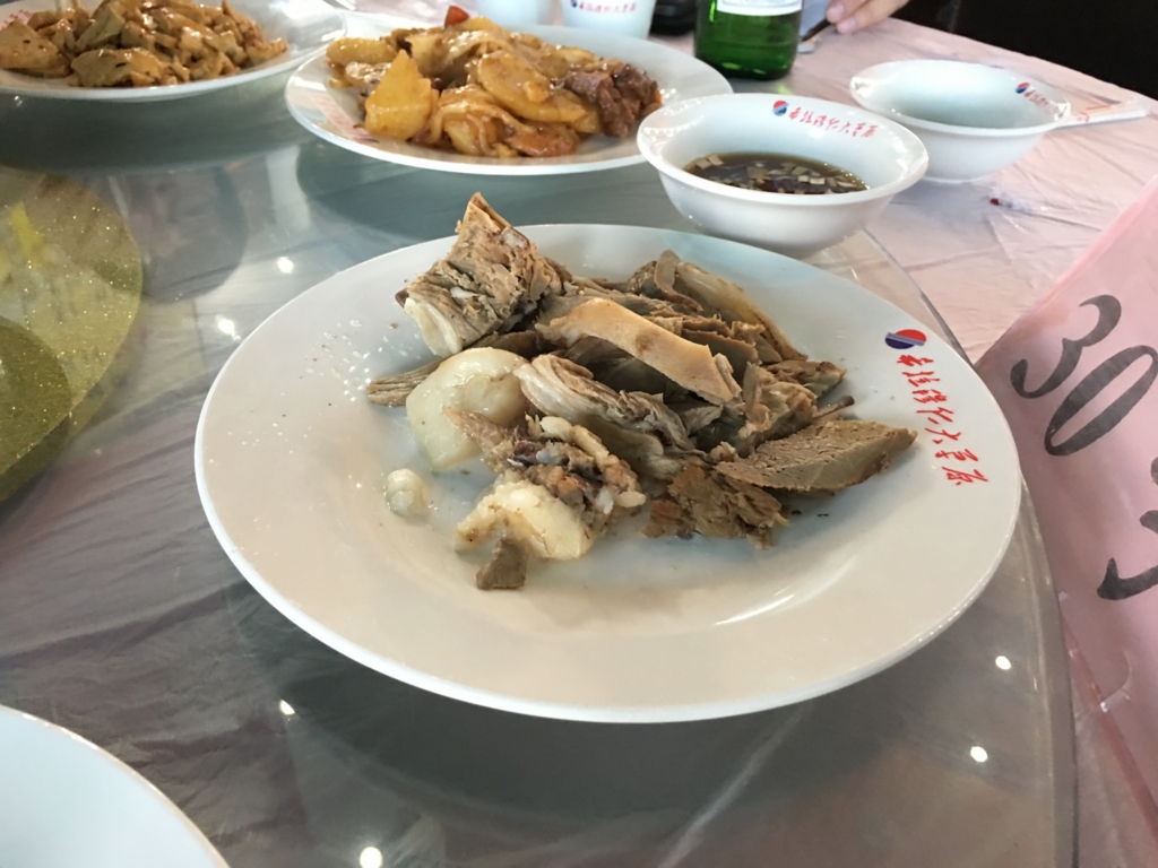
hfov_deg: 61.7
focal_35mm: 29
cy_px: 434
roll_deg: -2.6
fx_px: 970
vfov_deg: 48.2
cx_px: 579
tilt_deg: -36.7
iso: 80
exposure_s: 1/10
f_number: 2.2
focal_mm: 4.15
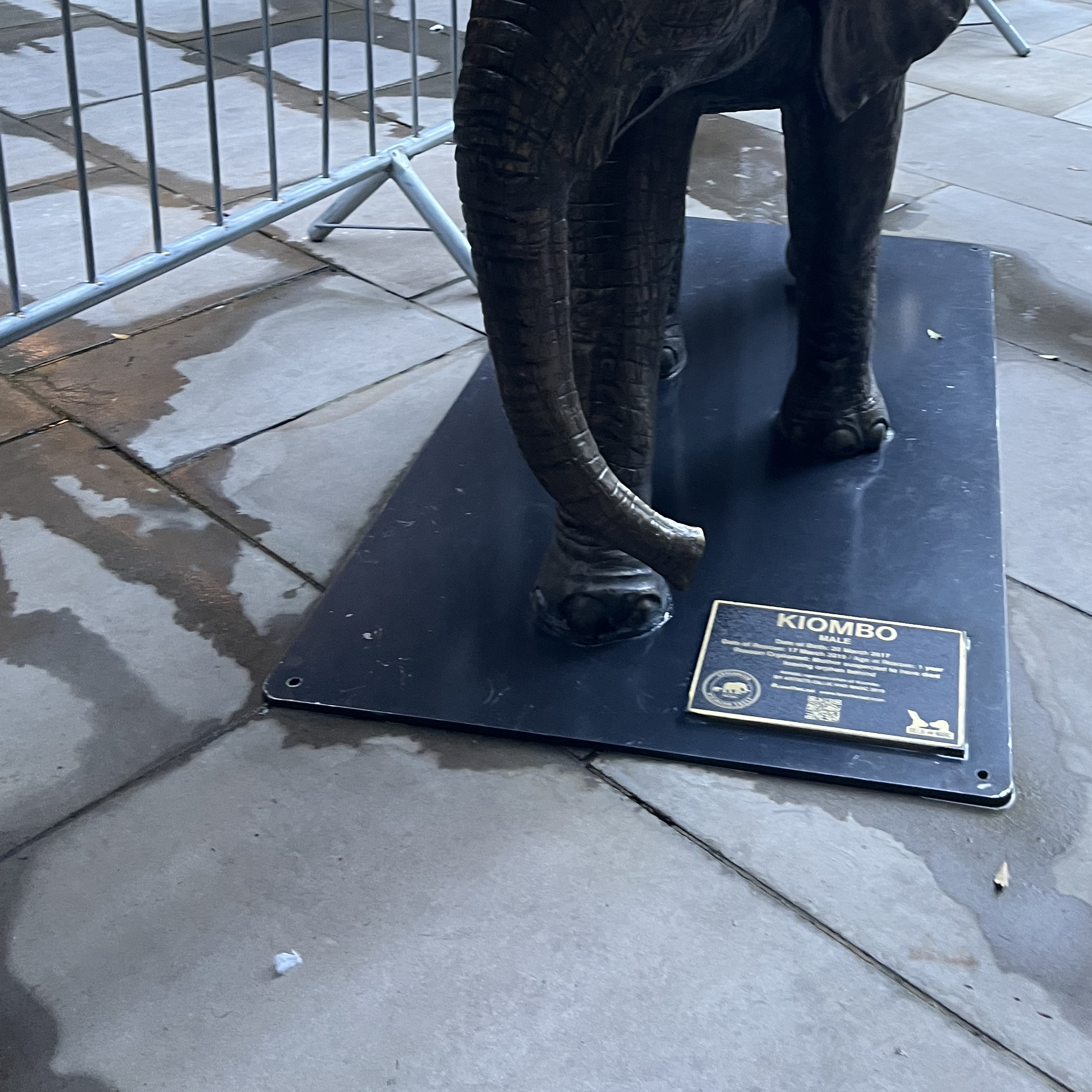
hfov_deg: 39.5
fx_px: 1499
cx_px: 742
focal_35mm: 42
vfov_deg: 37.7
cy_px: 134
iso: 160
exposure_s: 1/60
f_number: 1.6
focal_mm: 5.1
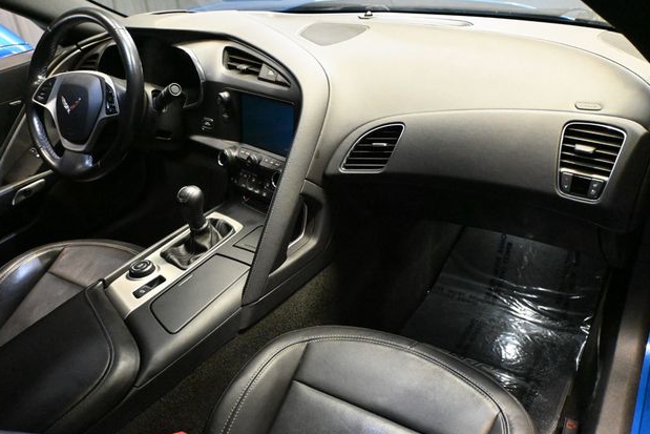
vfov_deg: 42.3
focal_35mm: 31
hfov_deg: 60.3
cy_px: 223
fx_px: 560
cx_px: 323
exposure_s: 1/60
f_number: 3.8
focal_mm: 20
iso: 12800
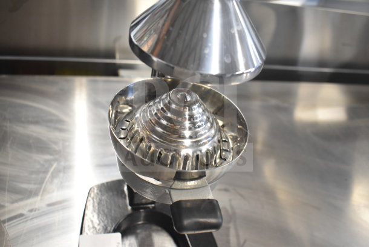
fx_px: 338
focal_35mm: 33
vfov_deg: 40.0
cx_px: 184
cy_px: 124
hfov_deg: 57.2
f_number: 3.8
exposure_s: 1/40
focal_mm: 22
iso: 1250
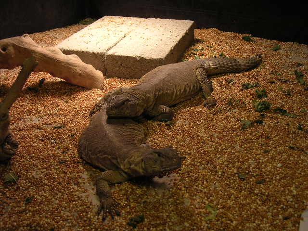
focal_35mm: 38
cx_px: 154
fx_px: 338
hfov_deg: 49.0
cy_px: 116
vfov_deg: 37.7
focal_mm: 5.8
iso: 100
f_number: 2.8
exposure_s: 1/55.8
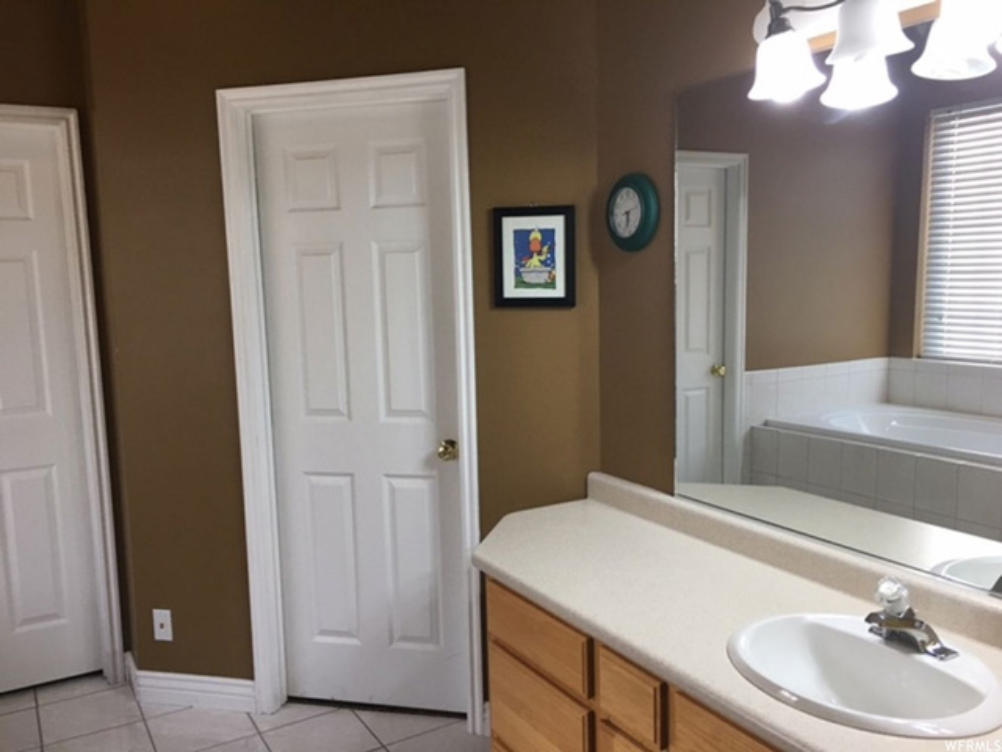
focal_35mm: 29
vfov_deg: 48.2
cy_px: 376
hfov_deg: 61.7
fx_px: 839
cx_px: 501
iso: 40
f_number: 2.2
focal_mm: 4.15
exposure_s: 1/30
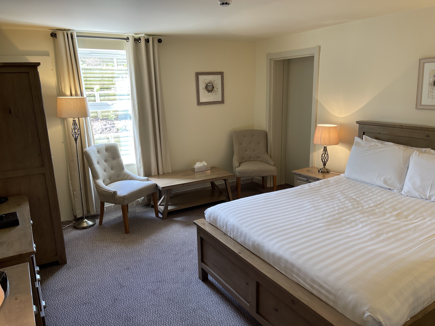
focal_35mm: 26
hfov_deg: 67.3
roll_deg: +1.0
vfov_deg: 53.1
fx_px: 327
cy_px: 163
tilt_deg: -12.6
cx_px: 218
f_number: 1.6
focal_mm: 5.1
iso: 80
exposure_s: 1/100
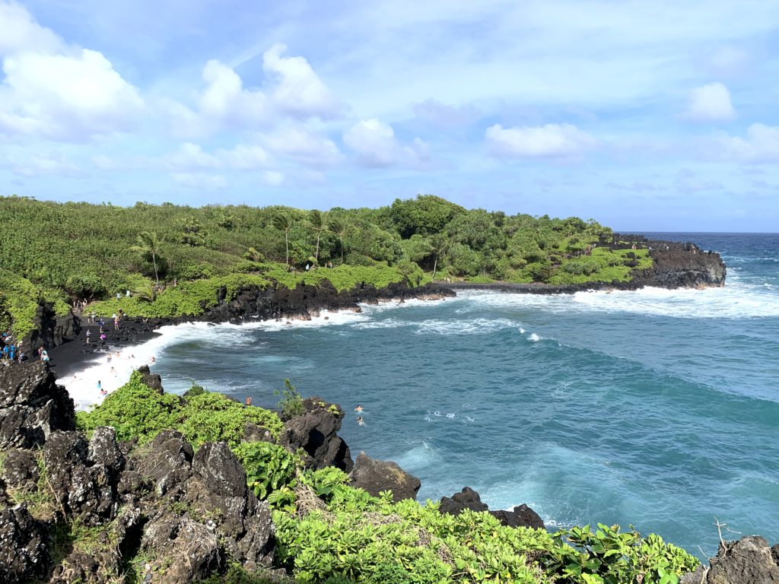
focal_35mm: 26
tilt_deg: -7.2
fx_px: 585
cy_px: 292
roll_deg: -1.0
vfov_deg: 53.1
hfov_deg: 67.3
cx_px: 390
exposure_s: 1/2755
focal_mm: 4.25
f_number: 1.8
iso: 25
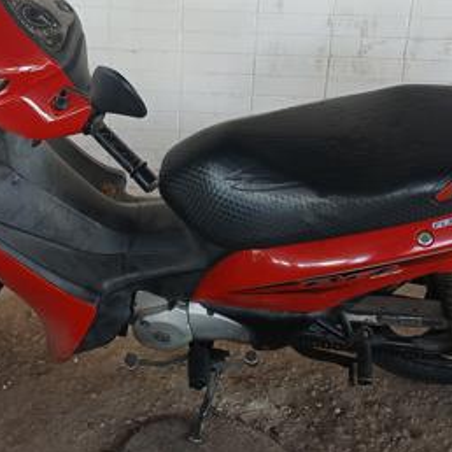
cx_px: 186
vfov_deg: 29.8
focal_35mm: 57
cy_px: 138
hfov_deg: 30.0
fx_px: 842
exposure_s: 1/60
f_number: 1.8
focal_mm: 3.98
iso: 64
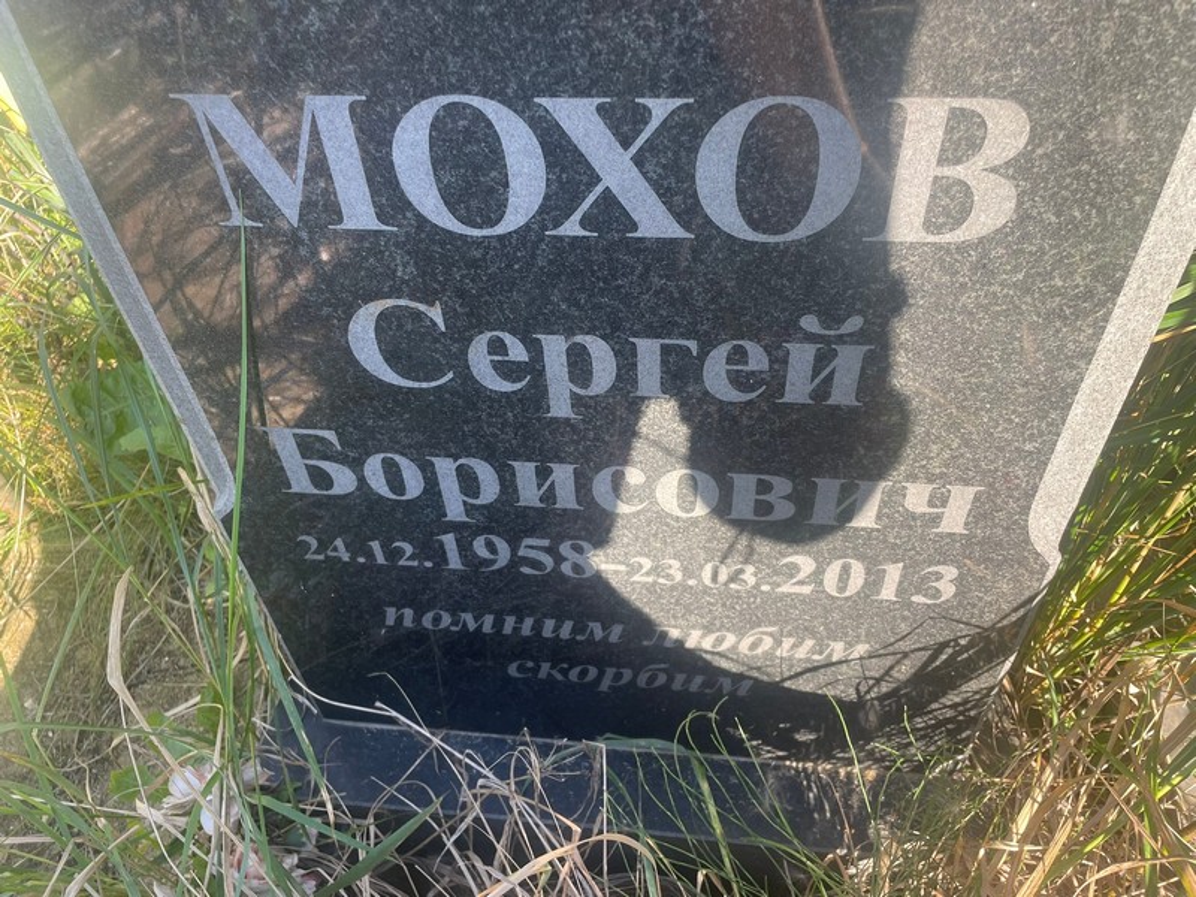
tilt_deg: -44.0
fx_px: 898
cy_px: 448
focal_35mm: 26
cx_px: 598
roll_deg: +4.5
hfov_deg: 67.3
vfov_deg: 53.1
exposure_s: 1/270
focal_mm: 4.2
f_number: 1.6
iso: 32
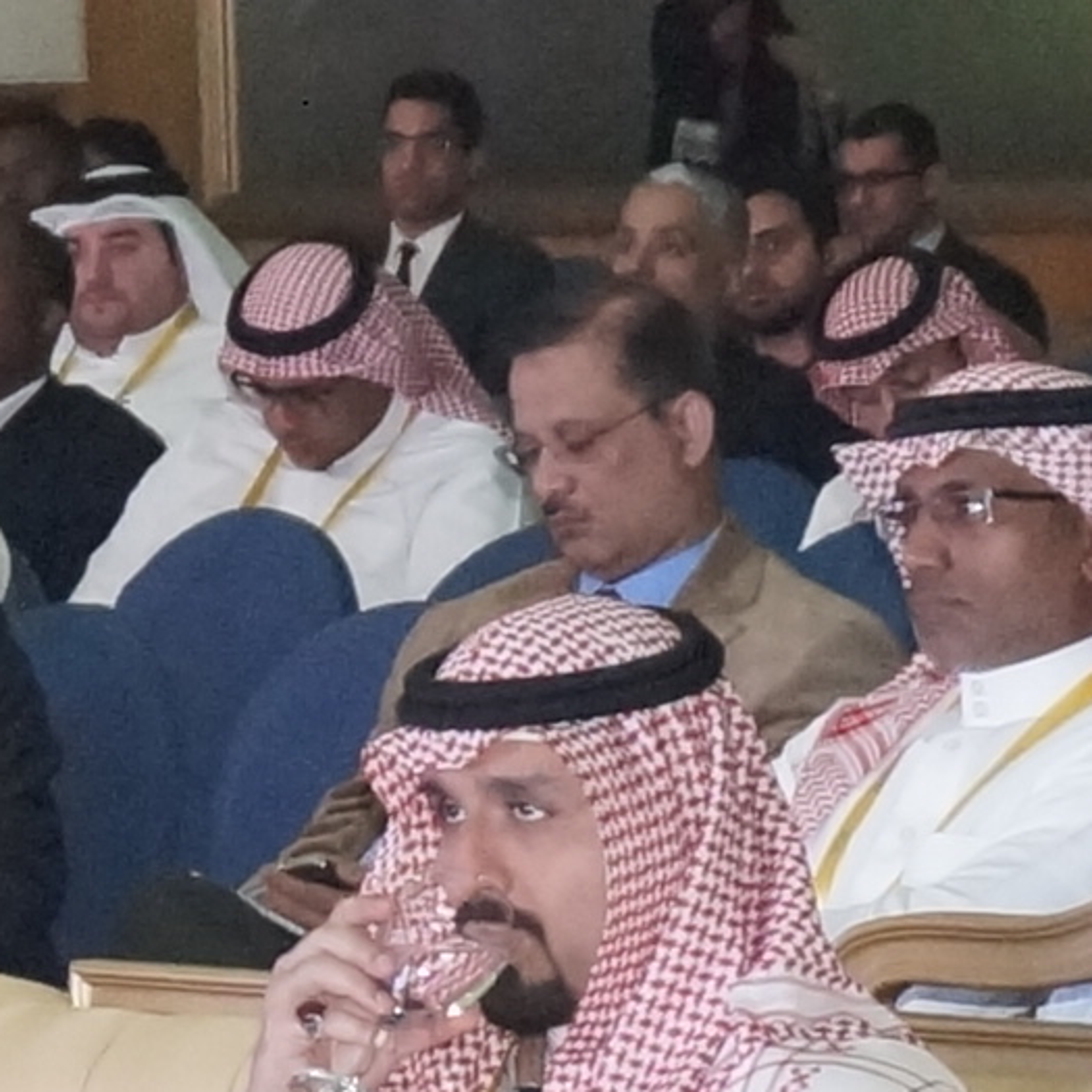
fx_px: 12277
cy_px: 516
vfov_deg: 5.1
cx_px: -1658
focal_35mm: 344
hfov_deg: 4.9
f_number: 5
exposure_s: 1/100
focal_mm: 26
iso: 1600
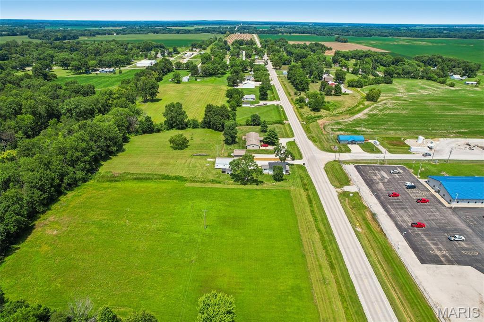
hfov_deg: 78.6
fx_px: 296
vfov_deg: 57.2
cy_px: 161
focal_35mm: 22
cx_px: 242
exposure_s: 1/2000
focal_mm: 8.4
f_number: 2.8
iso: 110
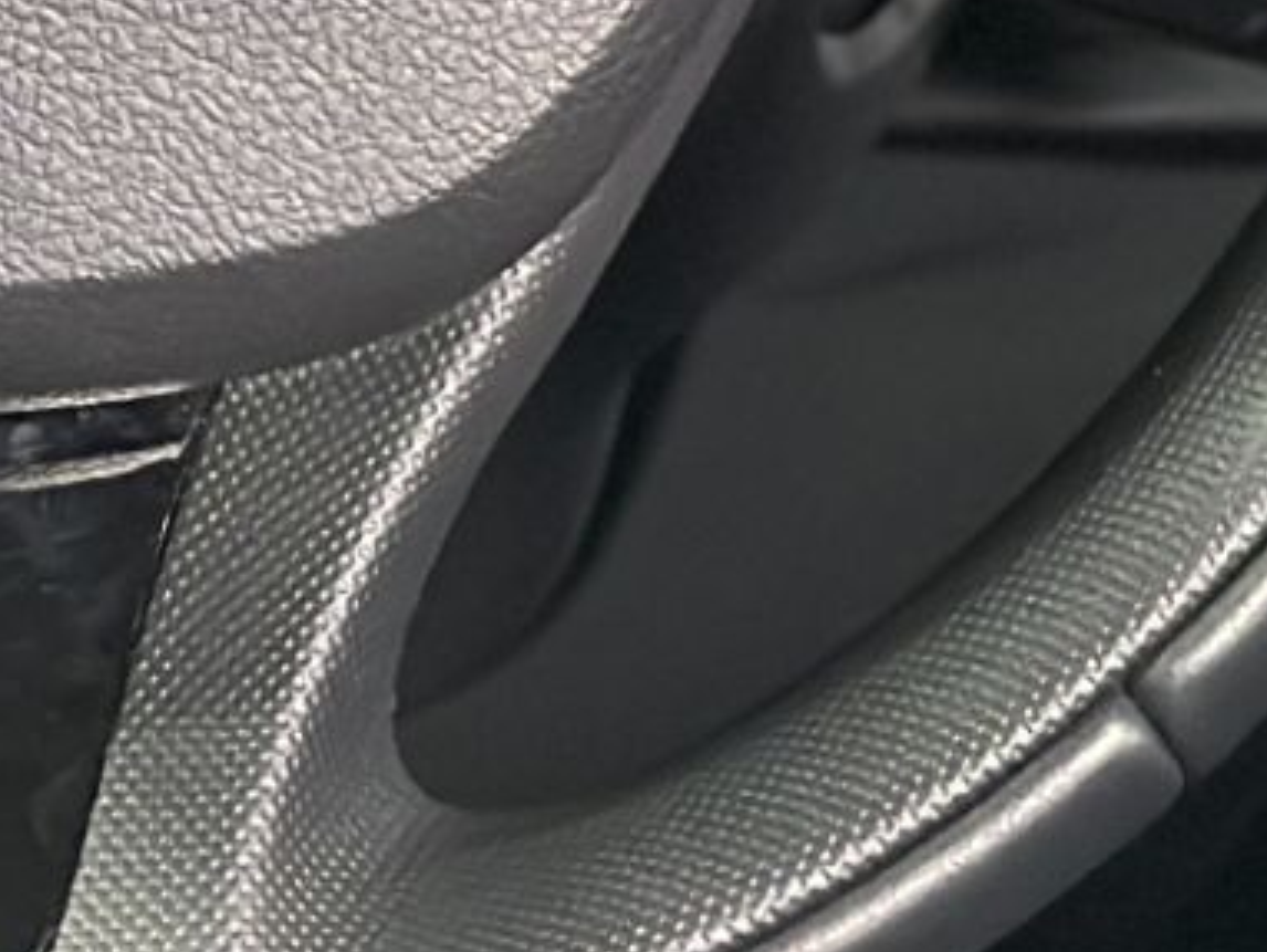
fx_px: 8827
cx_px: -166
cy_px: -726
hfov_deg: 8.1
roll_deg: -0.1
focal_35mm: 241
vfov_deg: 6.1
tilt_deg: -16.8
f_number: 1.78
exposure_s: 1/40
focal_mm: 6.86
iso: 640
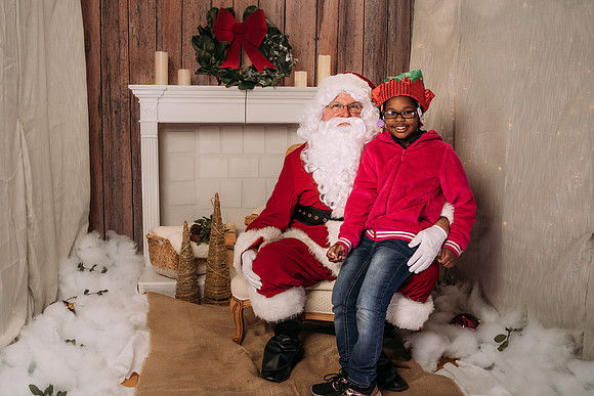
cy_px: 192
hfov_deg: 50.7
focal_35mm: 38
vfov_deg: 35.1
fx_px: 627
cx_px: 284
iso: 100
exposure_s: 1/100
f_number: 5.6
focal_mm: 35
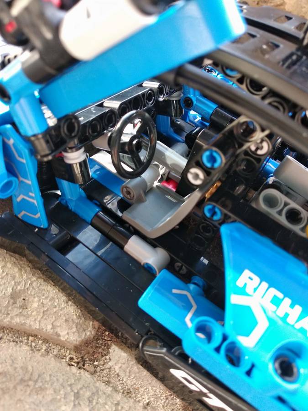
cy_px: 206
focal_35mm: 26
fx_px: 308
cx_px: 154
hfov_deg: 53.1
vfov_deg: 67.3
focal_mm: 3.81
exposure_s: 1/50
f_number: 2.2
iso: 320
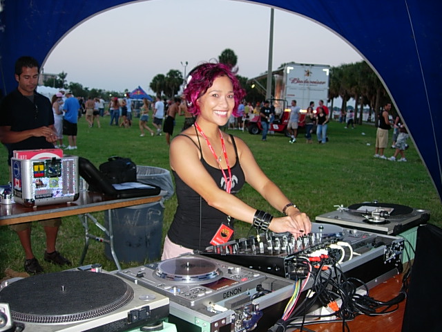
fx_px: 485
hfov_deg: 49.0
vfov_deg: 37.7
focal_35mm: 38
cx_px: 221
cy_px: 166
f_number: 2.8
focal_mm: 7.8
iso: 64
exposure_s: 1/64
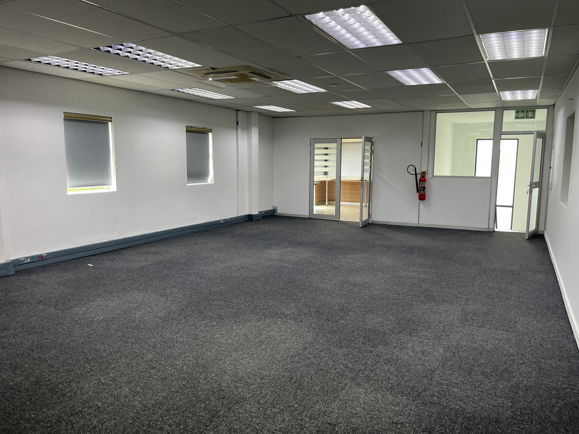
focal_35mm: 26
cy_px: 217
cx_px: 290
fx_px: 435
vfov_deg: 53.1
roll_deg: -1.4
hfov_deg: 67.3
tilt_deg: -7.4
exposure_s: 1/100
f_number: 1.6
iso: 64
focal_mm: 5.1
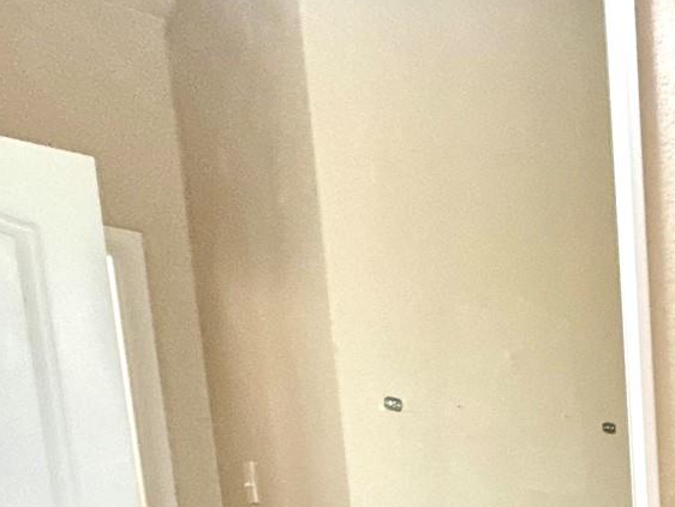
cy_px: 705
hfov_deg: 27.8
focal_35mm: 51
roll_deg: +0.1
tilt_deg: -8.5
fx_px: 995
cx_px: 969
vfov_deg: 24.1
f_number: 2.2
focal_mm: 2.22
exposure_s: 1/60
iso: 320
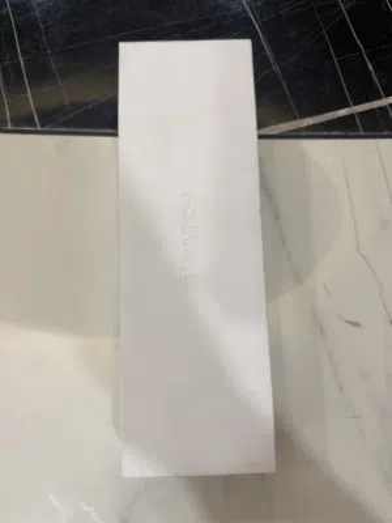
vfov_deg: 71.6
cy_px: 262
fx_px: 362
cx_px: 196
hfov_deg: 56.8
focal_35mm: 24
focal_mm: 6.76
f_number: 1.78
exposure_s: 1/100
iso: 125
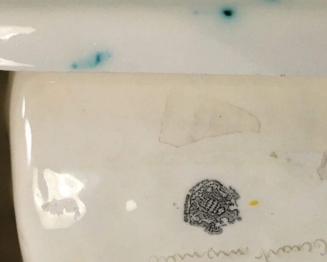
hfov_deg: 25.7
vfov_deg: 20.8
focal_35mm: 73
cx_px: 247
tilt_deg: -64.1
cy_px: 186
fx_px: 706
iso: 100
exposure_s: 1/33
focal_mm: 4.15
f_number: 2.2
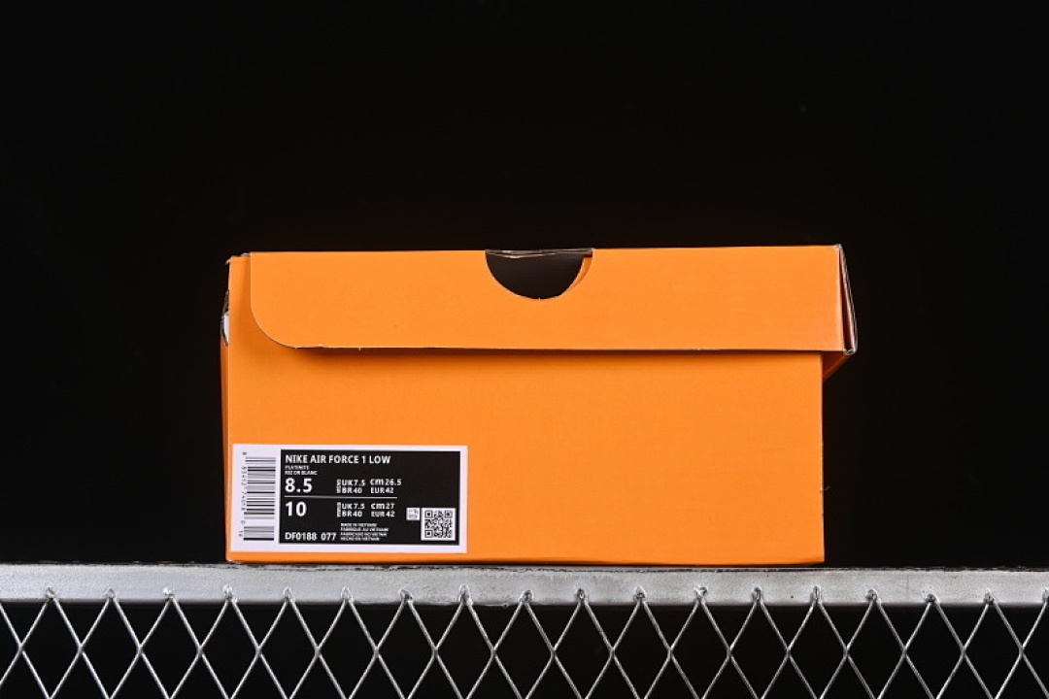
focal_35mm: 75
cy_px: 350
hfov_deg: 27.0
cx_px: 524
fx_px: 2185
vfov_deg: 18.2
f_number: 8
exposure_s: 1/60
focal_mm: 50
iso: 160
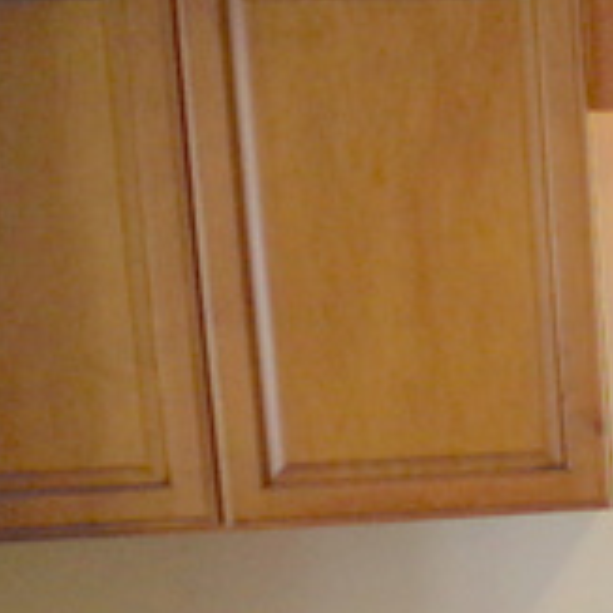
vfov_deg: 18.7
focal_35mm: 90
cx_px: 1012
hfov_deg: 16.8
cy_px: 639
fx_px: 1803
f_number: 3.5
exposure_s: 1/250
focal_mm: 18
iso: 1600
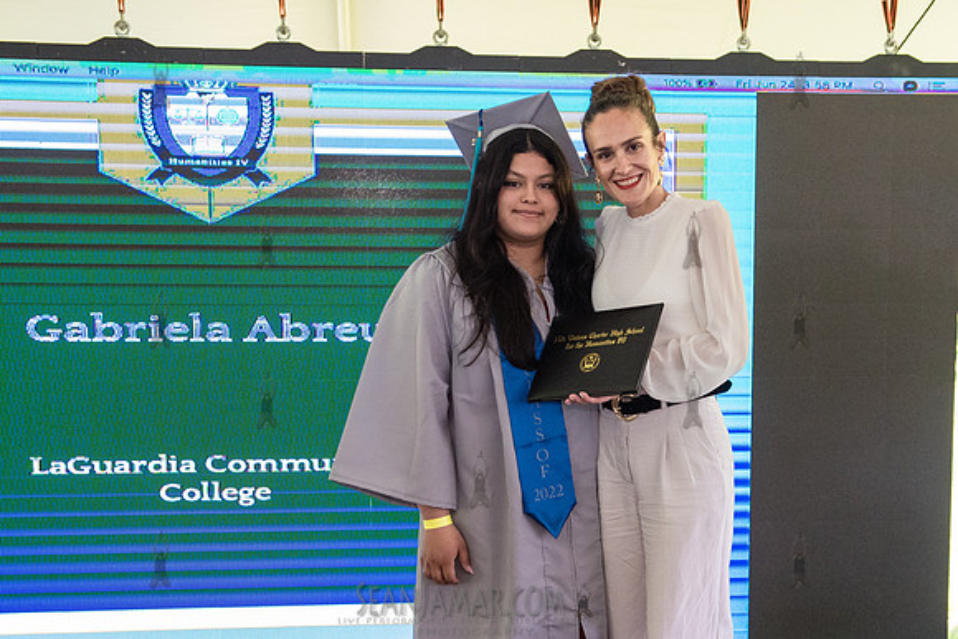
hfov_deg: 30.1
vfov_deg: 20.3
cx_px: 593
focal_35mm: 67
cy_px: 456
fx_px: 1772
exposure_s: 1/800
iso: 2500
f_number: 4
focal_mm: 45
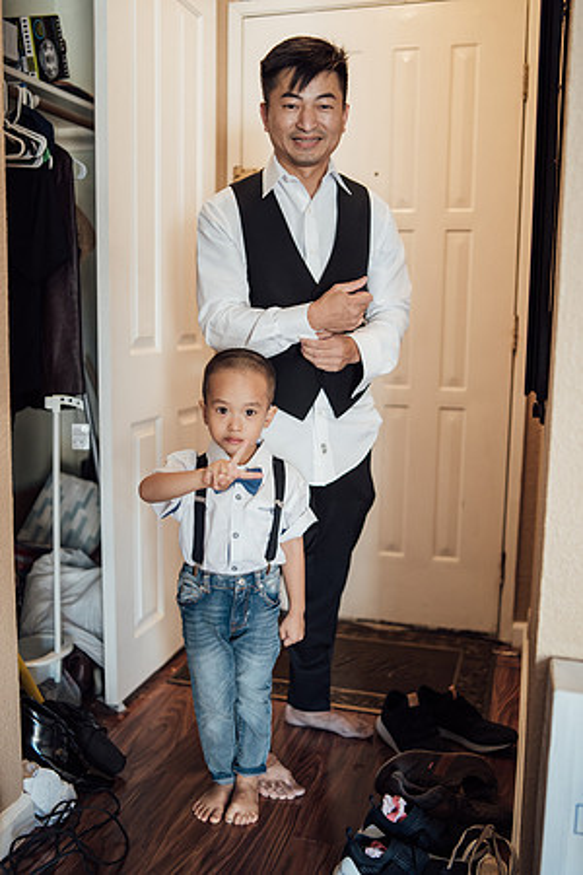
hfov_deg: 37.9
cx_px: 292
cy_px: 438
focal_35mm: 35
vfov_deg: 54.4
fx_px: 850
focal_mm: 35
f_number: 1.4
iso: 1000
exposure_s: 1/250
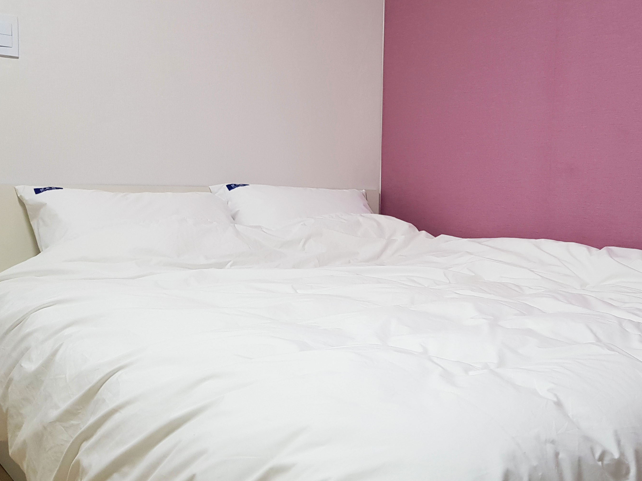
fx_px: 723
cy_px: 288
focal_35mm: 39
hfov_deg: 46.8
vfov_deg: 36.7
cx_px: 445
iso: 80
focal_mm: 4.2
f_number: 1.7
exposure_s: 1/60
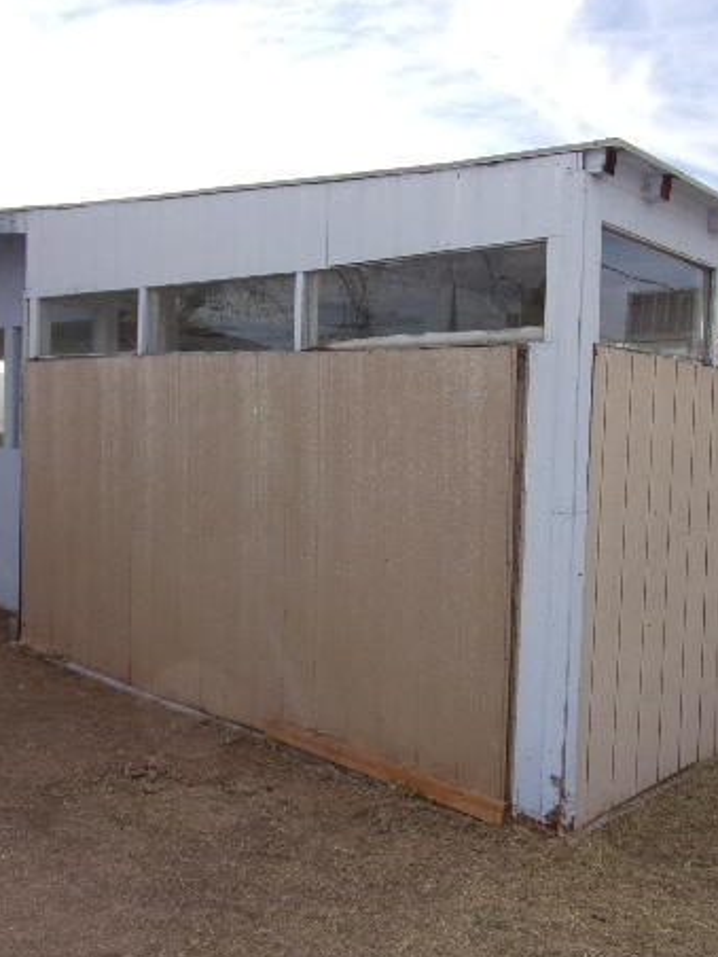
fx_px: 940
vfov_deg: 54.0
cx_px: 335
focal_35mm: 34
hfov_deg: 41.8
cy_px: 491
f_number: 3.3
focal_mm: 4.3
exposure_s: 1/1200
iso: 80
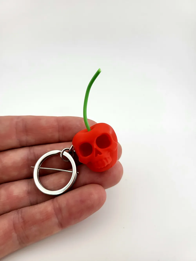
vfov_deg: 71.6
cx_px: 98
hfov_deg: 56.8
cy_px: 130
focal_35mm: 24
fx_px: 181
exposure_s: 1/83.3
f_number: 1.8
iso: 40
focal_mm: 5
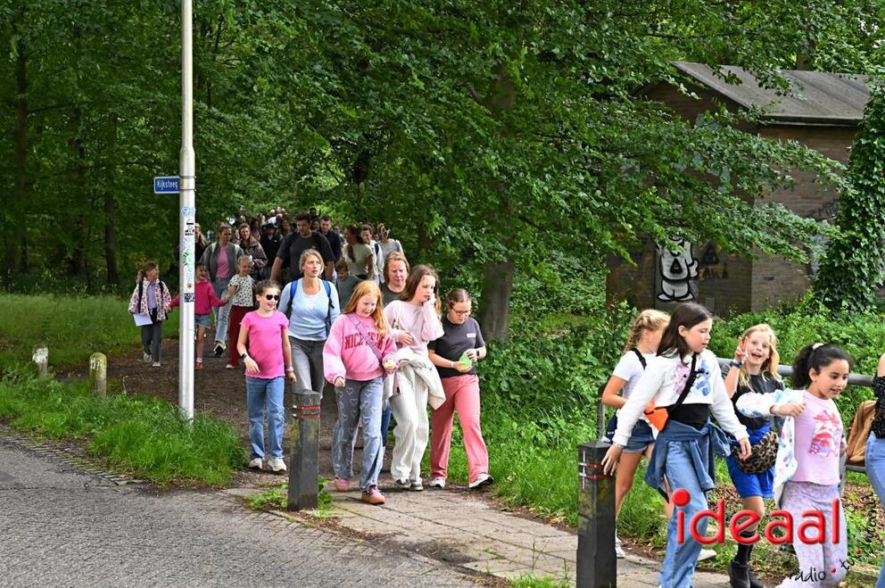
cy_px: 294
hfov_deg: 28.9
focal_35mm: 70
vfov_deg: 19.4
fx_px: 1719
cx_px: 442
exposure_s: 1/640
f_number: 6.3
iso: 8000
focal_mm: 70
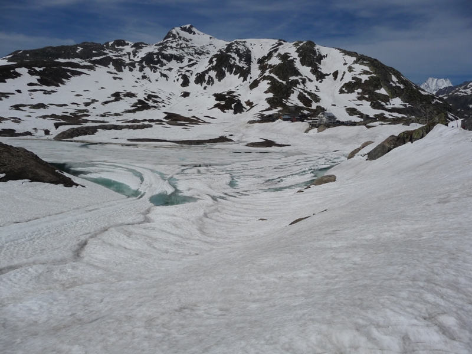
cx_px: 236
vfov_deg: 49.7
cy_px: 177
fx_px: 382
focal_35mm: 28
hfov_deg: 63.4
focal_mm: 4.7
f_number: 8
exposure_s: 1/1000
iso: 100
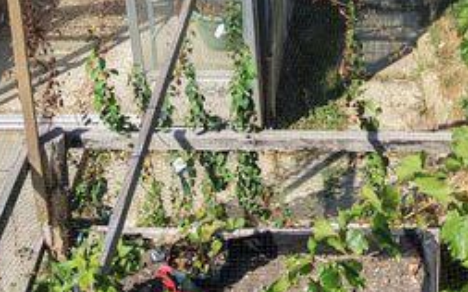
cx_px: 416
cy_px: -240
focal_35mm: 103
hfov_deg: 19.8
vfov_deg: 11.7
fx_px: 1313
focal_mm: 8.67
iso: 300
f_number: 1.8
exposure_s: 1/5000
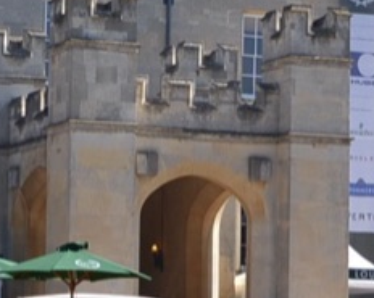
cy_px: 225
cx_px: 45
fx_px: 1879
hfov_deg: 11.3
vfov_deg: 9.1
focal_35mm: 170
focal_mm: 20
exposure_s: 1/640
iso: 100
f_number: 3.8
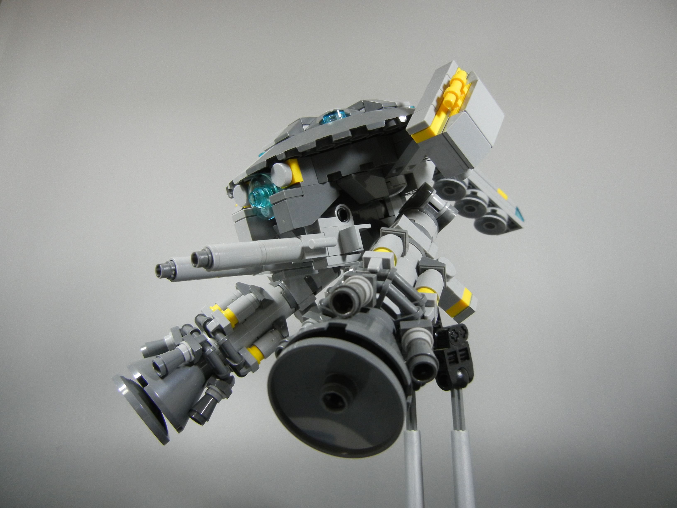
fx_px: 587
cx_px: 338
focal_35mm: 30
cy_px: 254
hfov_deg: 60.0
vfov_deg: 46.8
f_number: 3.5
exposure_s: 1/53.7
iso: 400
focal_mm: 5.4
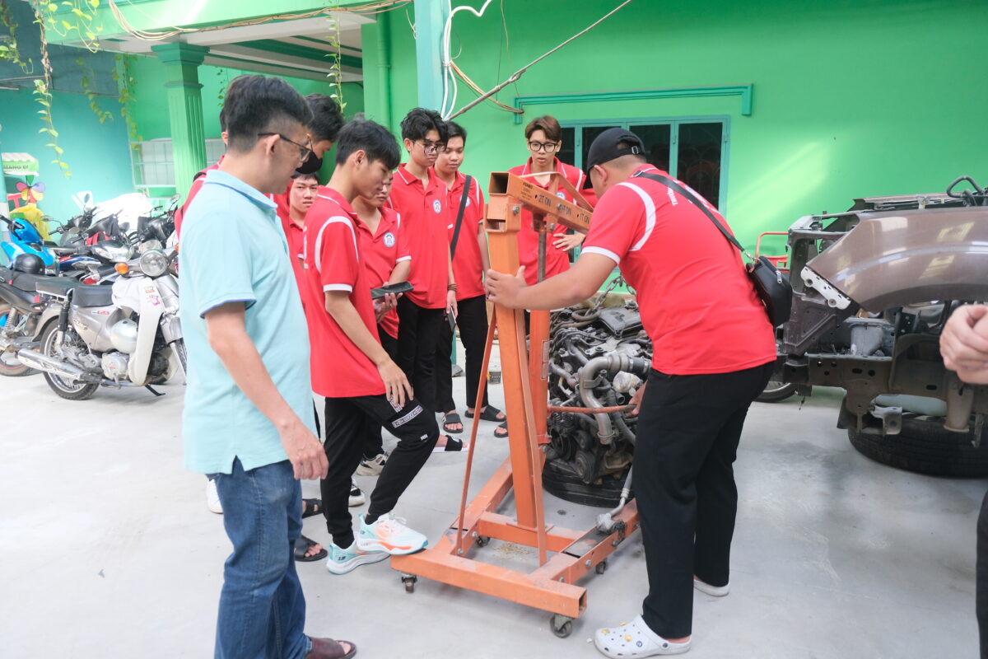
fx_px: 741
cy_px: 330
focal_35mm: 27
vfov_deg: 47.9
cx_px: 494
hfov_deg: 67.4
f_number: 2.8
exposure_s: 1/200
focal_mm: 18
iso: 1250
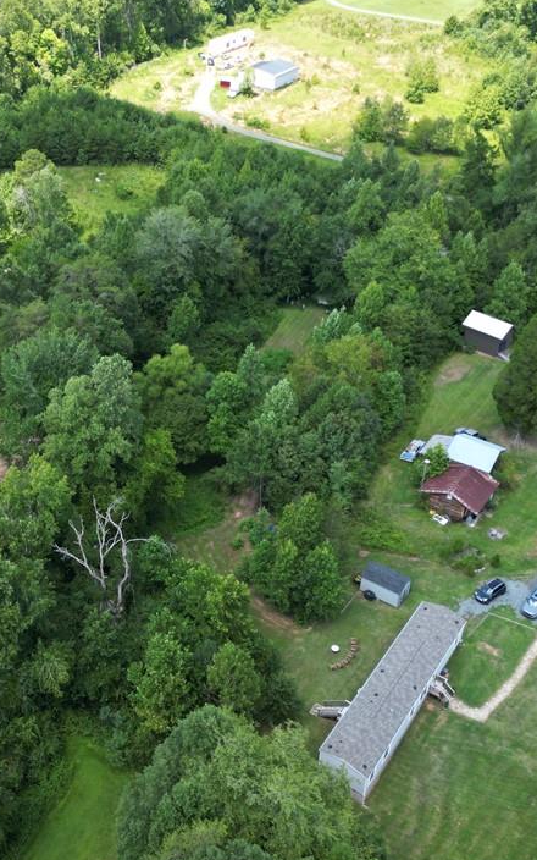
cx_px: 195
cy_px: 424
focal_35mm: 37
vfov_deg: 52.7
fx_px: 866
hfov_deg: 34.2
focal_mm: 6.72
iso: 110
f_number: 1.7
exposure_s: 1/725
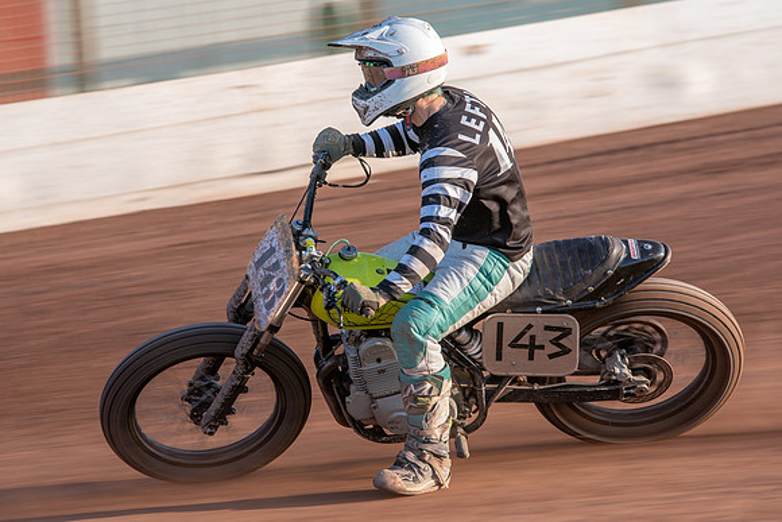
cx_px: 342
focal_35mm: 269
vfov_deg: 5.1
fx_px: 5840
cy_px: 235
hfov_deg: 7.7
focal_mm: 200
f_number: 5.6
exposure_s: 1/200
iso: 140
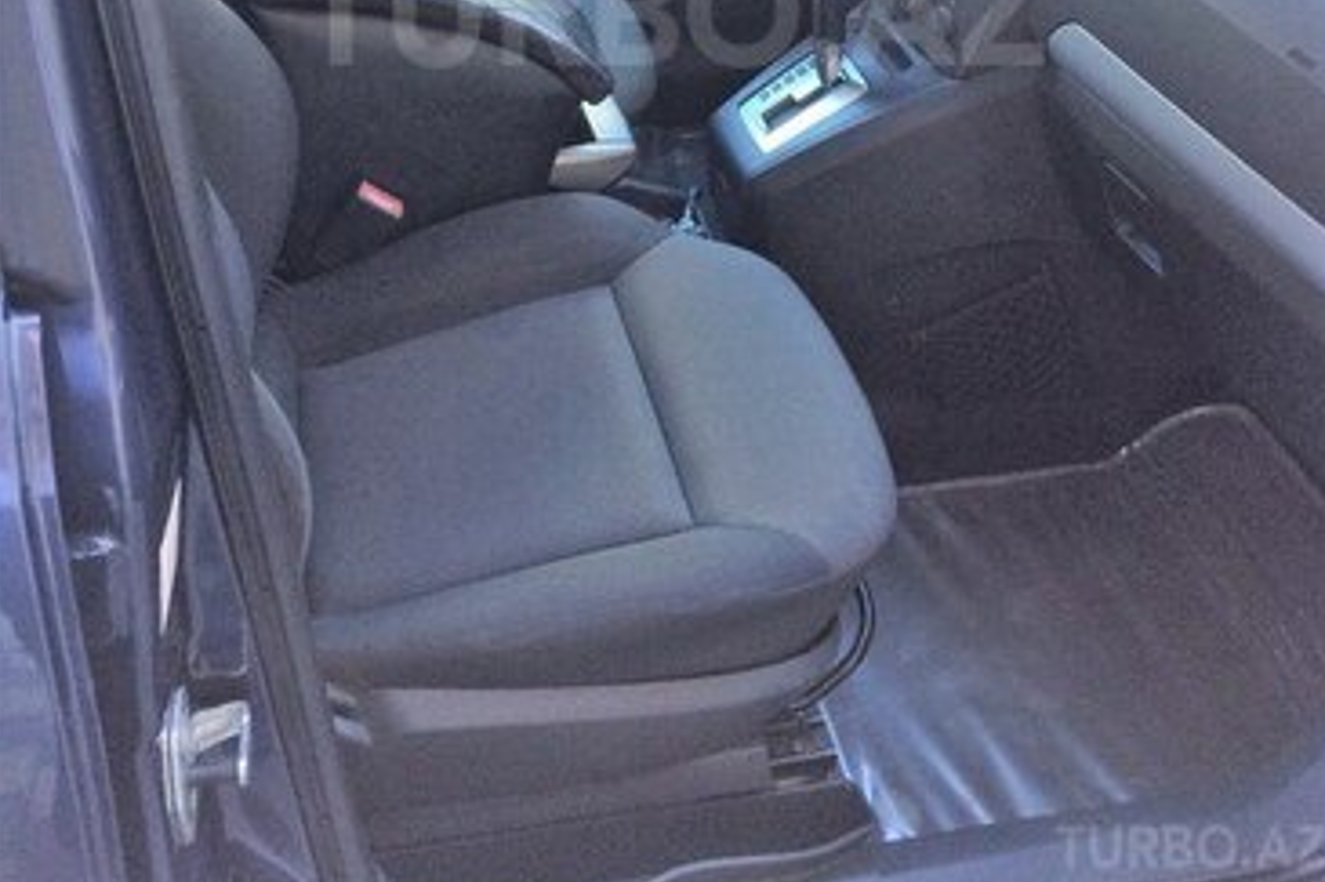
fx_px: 1508
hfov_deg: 47.4
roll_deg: -3.0
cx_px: 672
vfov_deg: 30.4
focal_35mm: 41
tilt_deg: -26.6
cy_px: 11
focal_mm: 4.15
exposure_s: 1/33
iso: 32
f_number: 2.2
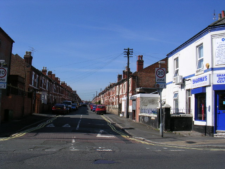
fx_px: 247
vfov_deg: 37.7
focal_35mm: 38
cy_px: 84
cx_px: 112
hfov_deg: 49.0
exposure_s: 1/422
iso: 50
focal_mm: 5.8
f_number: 5.6
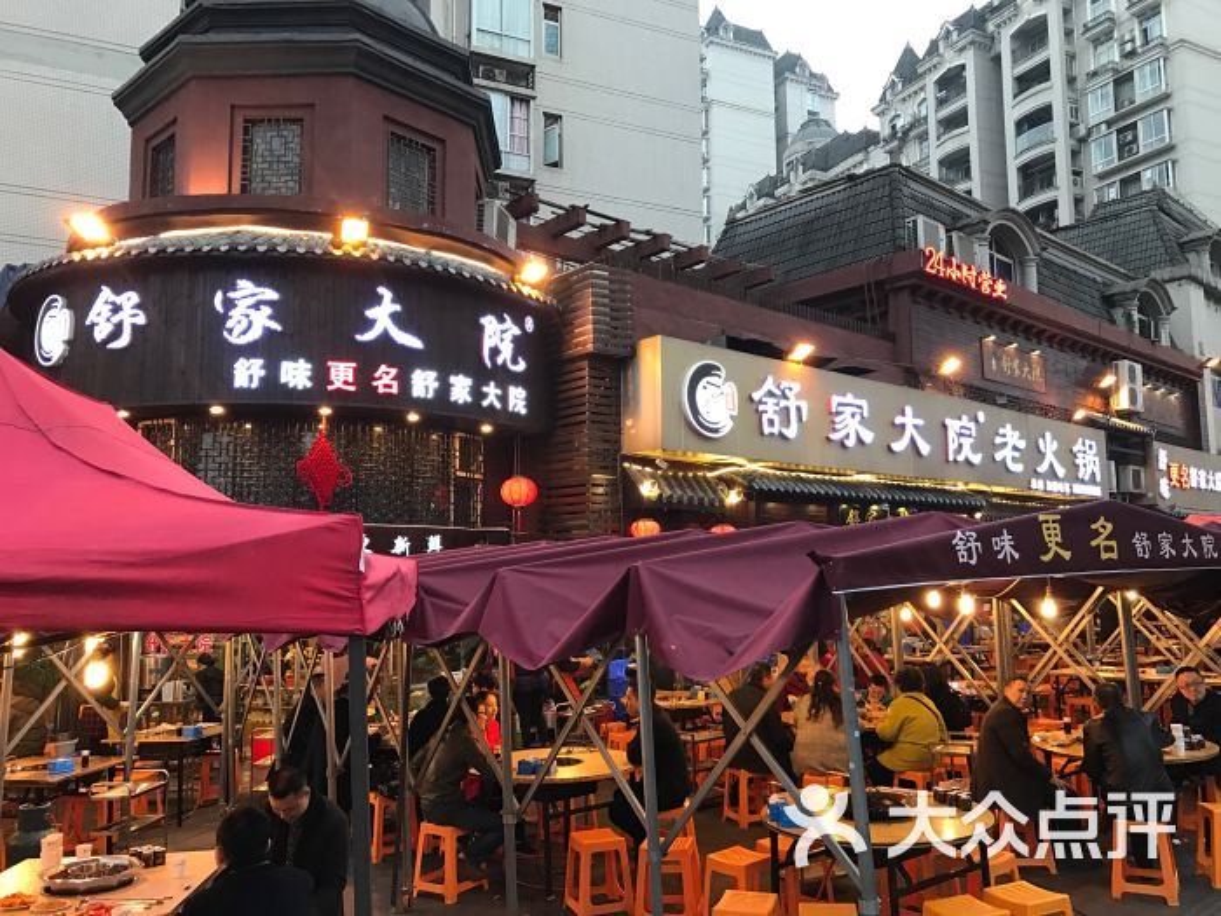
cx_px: 610
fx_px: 988
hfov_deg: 63.4
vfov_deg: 49.7
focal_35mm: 28
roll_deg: -0.1
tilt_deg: +7.0
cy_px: 458
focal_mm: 3.99
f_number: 1.8
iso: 32
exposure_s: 1/33
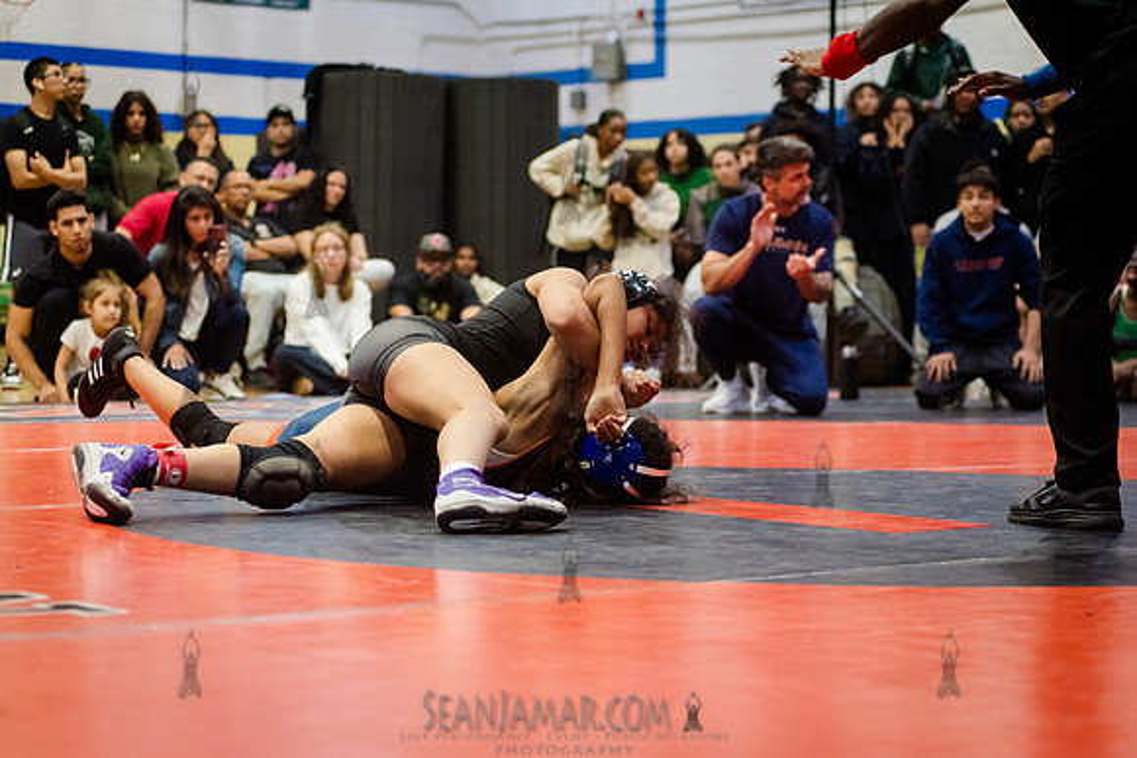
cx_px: 568
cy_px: 379
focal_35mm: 80
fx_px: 2527
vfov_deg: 17.1
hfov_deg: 25.4
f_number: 3.5
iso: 8000
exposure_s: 1/400
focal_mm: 80
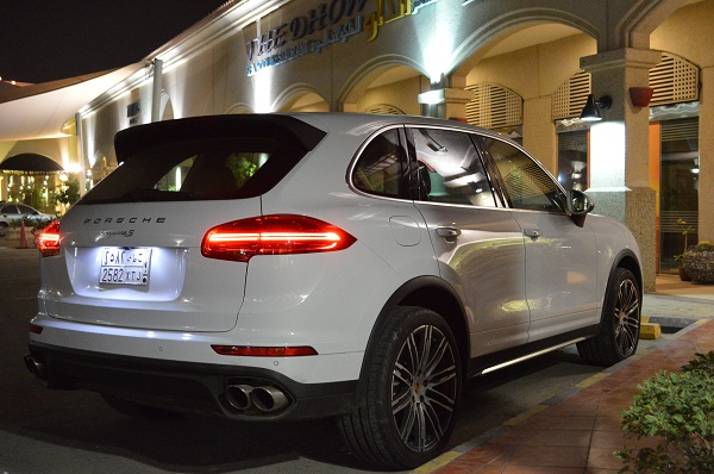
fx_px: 832
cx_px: 357
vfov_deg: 31.8
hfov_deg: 46.5
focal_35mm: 42
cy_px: 237
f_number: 4.5
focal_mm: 28
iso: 3200
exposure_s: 1/15
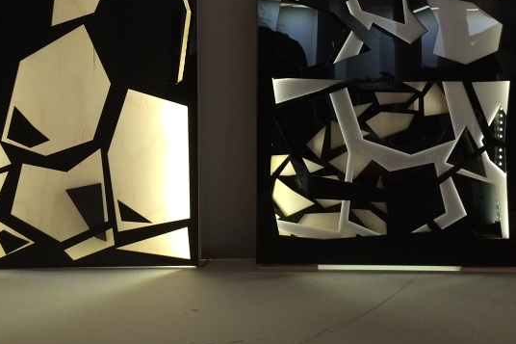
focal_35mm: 52
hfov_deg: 38.2
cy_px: 61
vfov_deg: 25.5
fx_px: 745
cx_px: 232
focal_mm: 4.12
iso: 160
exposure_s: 1/30
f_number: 2.2
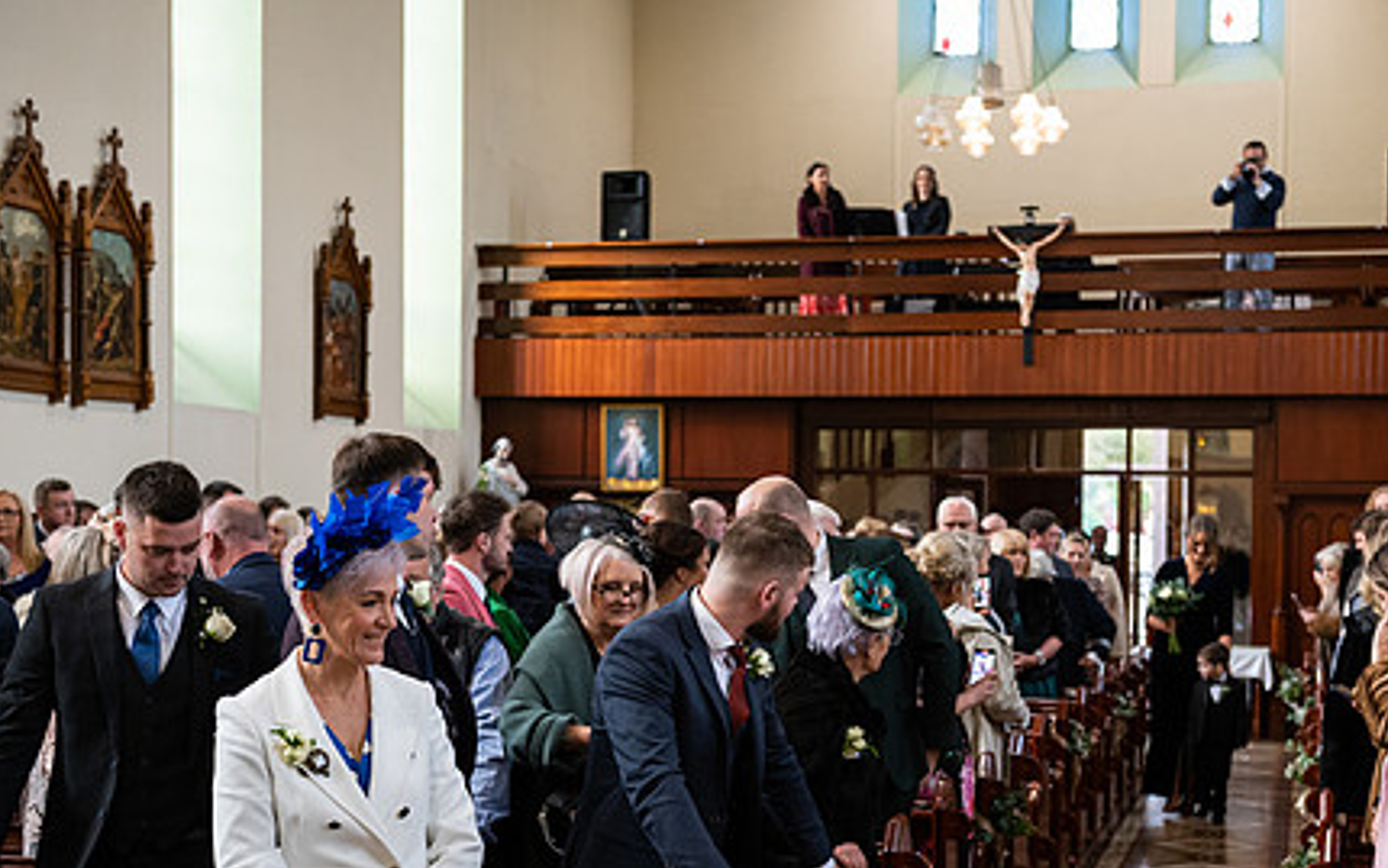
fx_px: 2081
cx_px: 794
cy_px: 589
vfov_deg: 23.4
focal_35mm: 55
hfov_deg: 36.8
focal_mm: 40
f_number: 3.5
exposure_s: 1/160
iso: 800
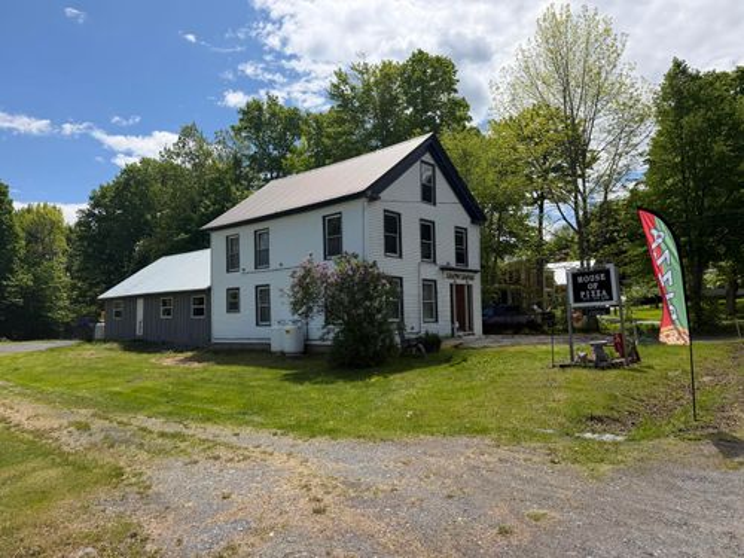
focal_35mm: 24
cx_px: 372
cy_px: 279
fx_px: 516
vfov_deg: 56.8
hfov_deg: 71.6
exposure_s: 1/5714
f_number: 1.78
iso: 80
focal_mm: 6.76
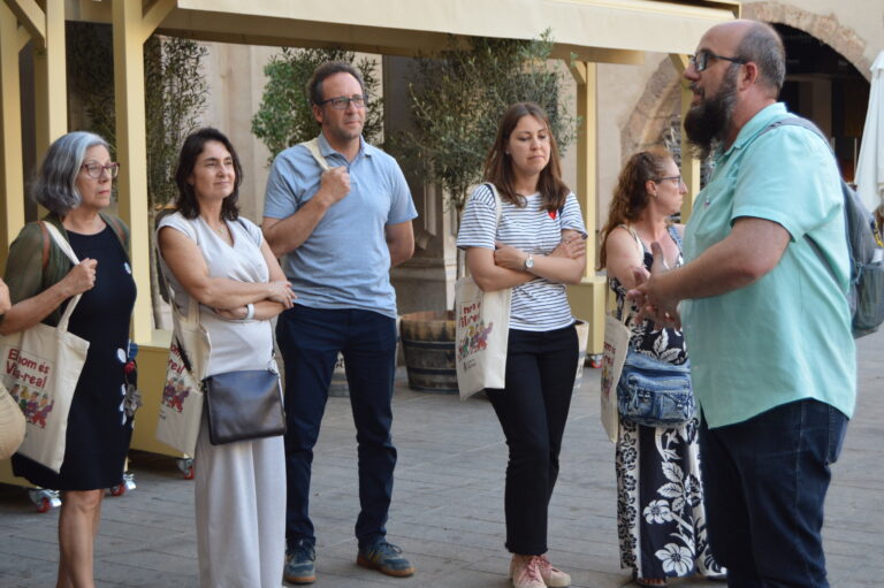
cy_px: 294
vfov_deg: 22.6
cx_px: 442
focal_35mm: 60
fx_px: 1472
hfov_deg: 33.4
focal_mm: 40
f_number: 5.6
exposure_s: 1/125
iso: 400
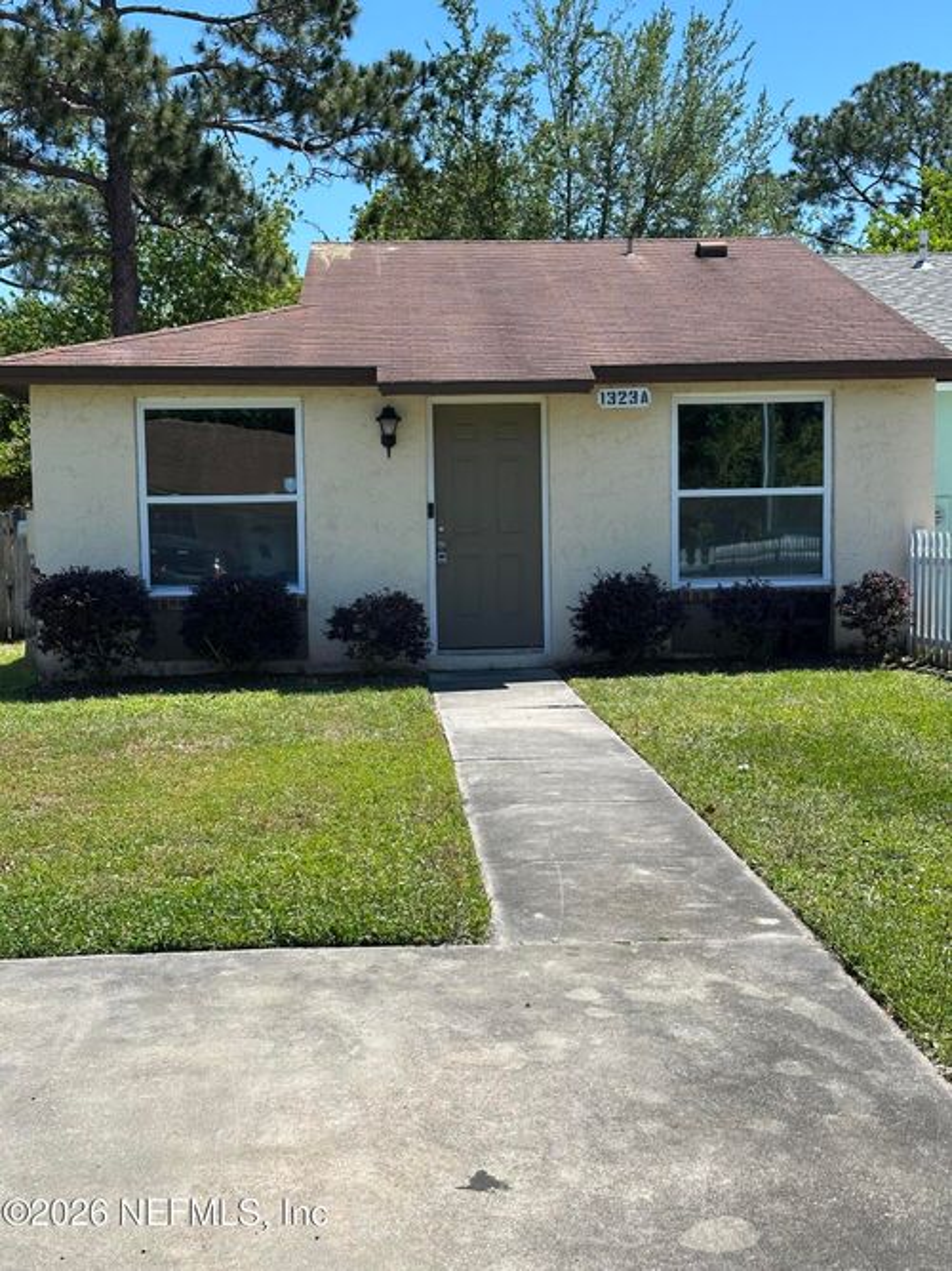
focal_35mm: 48
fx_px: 1761
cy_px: 636
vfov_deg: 39.7
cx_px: 476
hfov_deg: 30.3
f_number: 1.78
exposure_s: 1/3155
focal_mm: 6.86
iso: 64
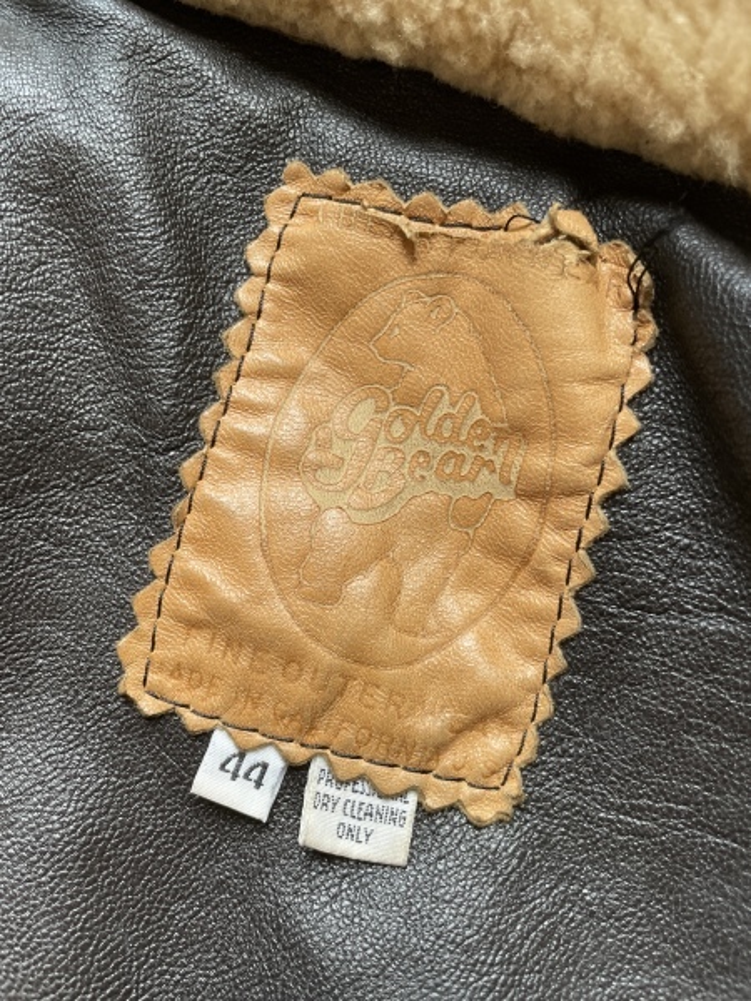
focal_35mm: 26
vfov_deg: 67.3
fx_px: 752
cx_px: 376
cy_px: 500
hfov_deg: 53.1
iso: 125
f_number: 1.6
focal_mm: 4.2
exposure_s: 1/100
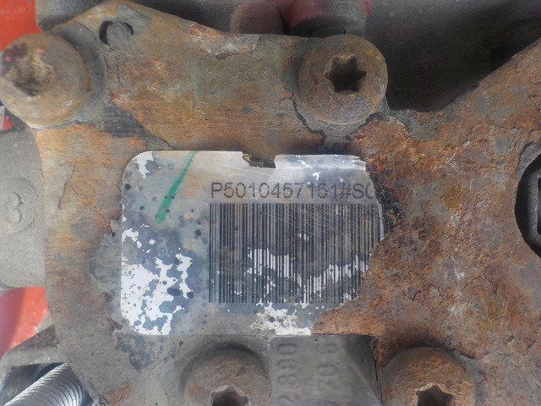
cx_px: 270
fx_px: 469
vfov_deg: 46.8
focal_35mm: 30
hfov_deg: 60.0
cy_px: 203
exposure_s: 1/80
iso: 125
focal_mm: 4.1
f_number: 3.3
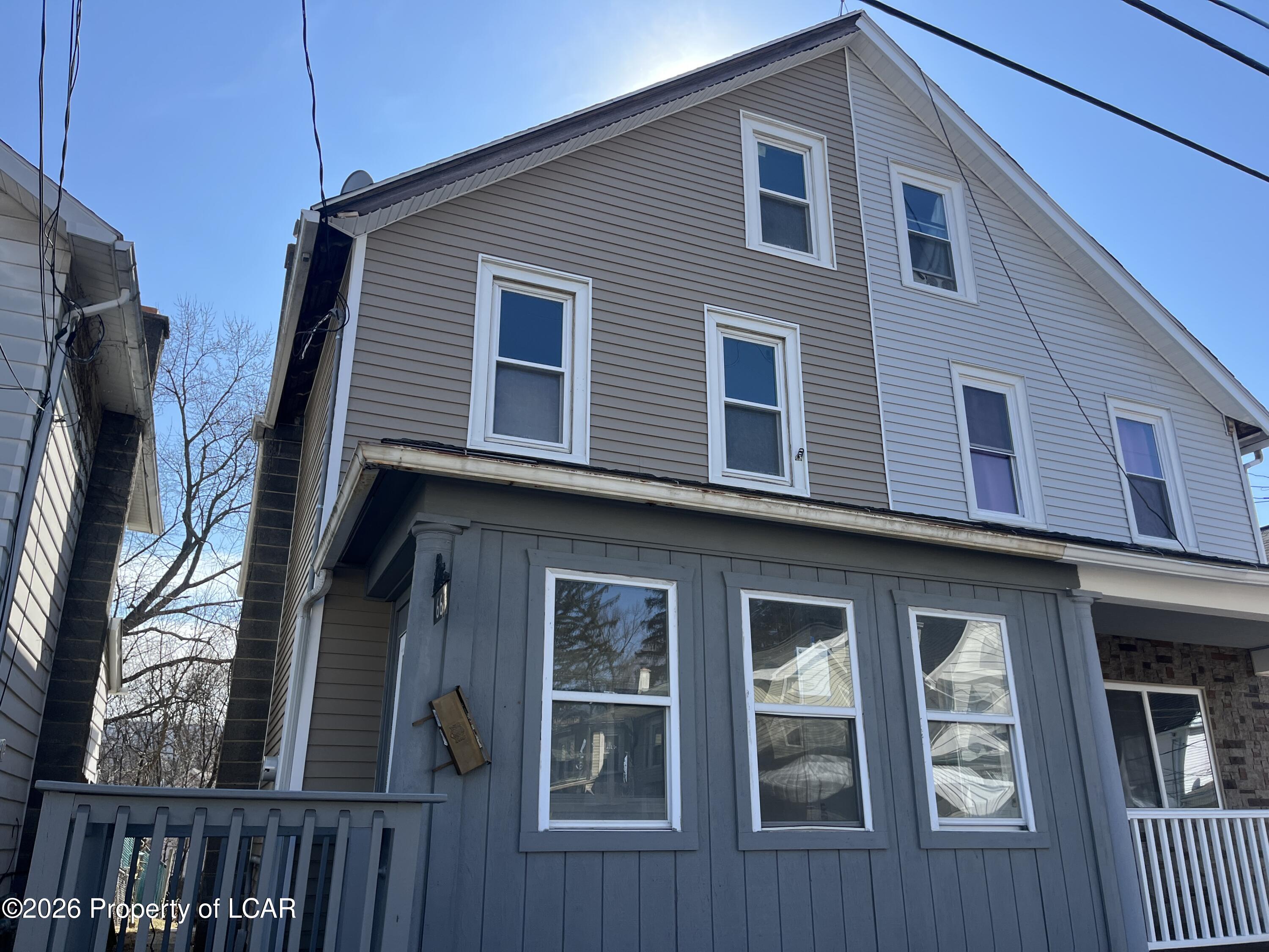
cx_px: 634
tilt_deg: +21.2
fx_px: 953
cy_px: 476
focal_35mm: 26
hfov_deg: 67.3
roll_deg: -0.5
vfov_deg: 53.1
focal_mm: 5.1
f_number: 1.6
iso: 50
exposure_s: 1/1647
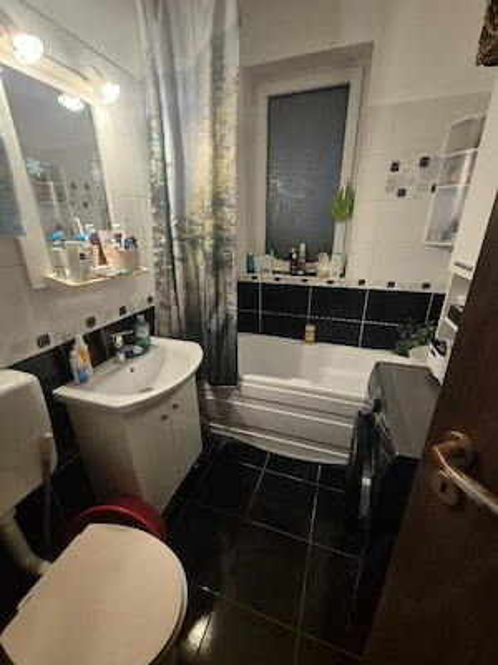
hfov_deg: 89.9
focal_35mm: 13
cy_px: 332
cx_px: 249
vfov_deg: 106.2
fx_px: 249
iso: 1000
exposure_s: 1/50
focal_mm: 2.2
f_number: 2.2
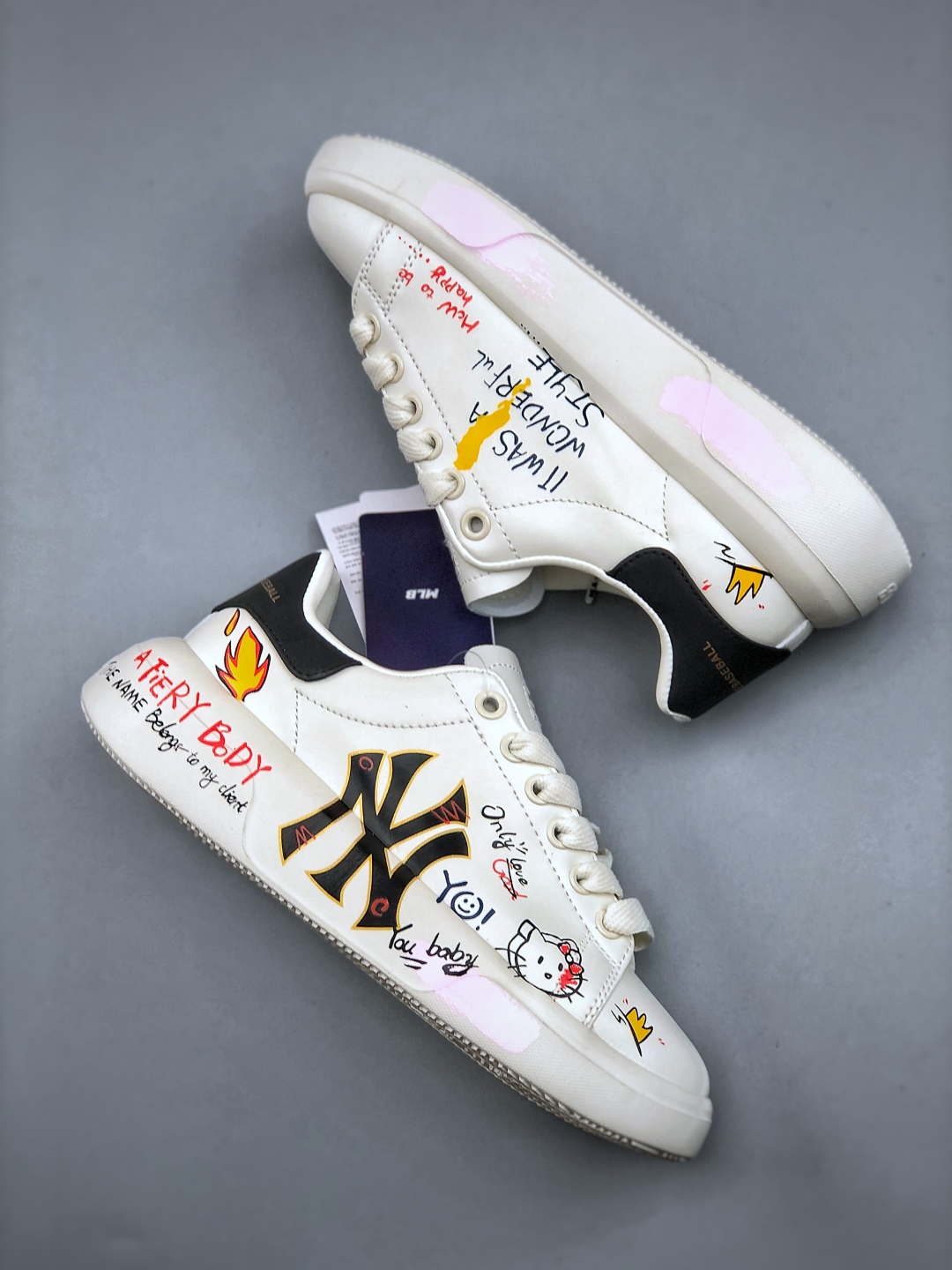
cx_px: 476
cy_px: 635
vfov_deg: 33.8
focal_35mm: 57
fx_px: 2090
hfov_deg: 25.7
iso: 32
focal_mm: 6.6
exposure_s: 1/100
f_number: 2.8
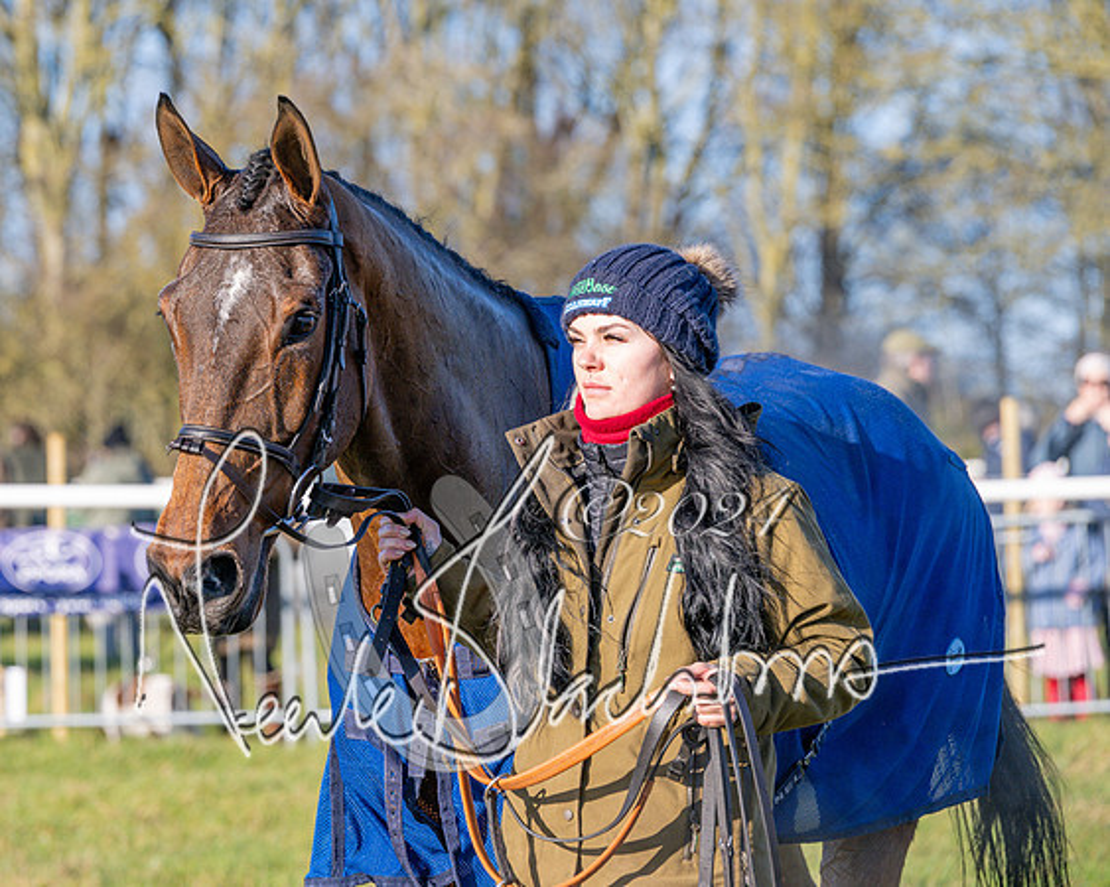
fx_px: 7252
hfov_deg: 8.7
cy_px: 329
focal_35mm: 221
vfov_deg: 7.0
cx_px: 399
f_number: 5
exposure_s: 1/1000
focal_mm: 150
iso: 320
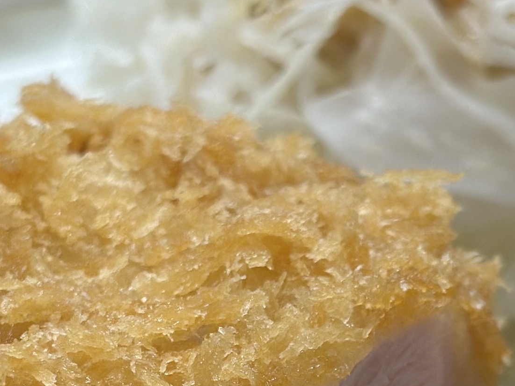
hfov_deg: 11.2
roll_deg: -0.5
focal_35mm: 176
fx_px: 2618
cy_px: 347
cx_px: 247
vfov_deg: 8.4
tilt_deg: -28.8
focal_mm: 6.86
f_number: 1.78
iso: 100
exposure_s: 1/120
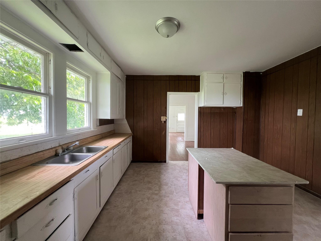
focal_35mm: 13
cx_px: 160
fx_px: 121
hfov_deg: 106.2
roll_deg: -0.7
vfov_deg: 89.9
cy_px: 120
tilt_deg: -1.8
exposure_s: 1/99
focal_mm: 1.57
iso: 250
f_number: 1.8
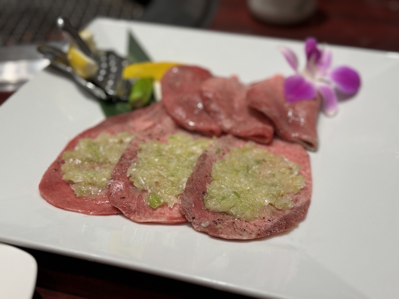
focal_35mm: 48
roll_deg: -0.2
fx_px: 553
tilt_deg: -35.1
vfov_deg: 30.3
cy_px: 150
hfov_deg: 39.7
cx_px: 200
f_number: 1.78
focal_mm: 6.86
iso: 64
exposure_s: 1/100
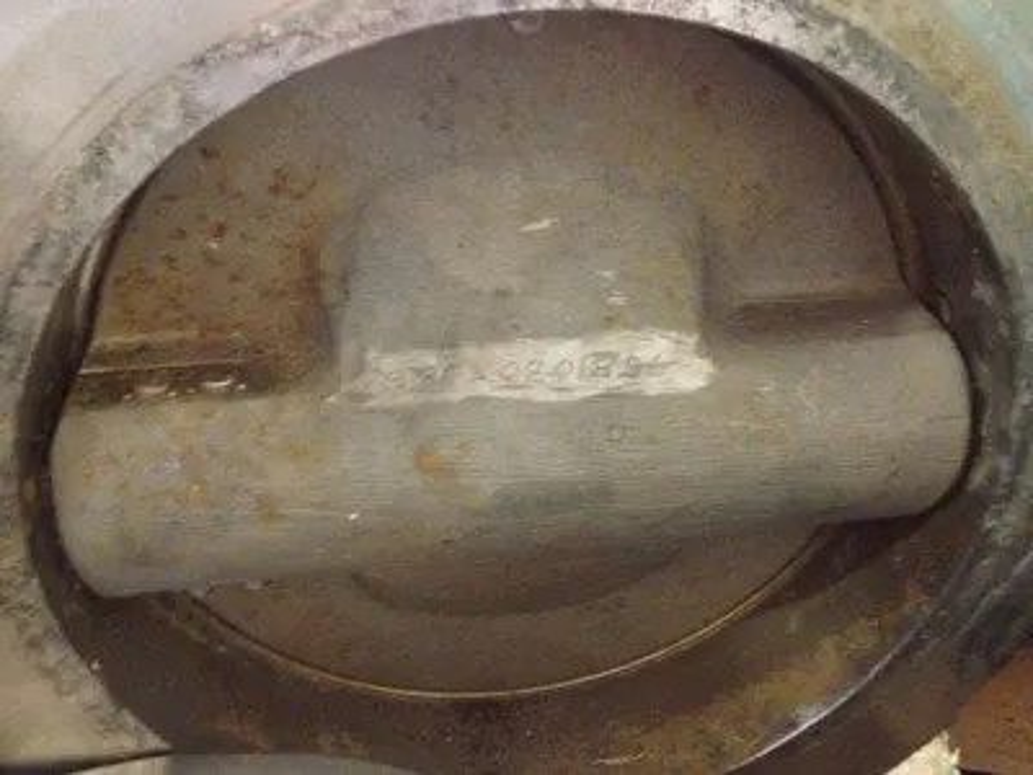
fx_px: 1044
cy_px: 388
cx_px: 516
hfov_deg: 52.6
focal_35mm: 35
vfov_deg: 40.7
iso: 800
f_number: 2.4
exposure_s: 1/15
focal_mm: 4.28
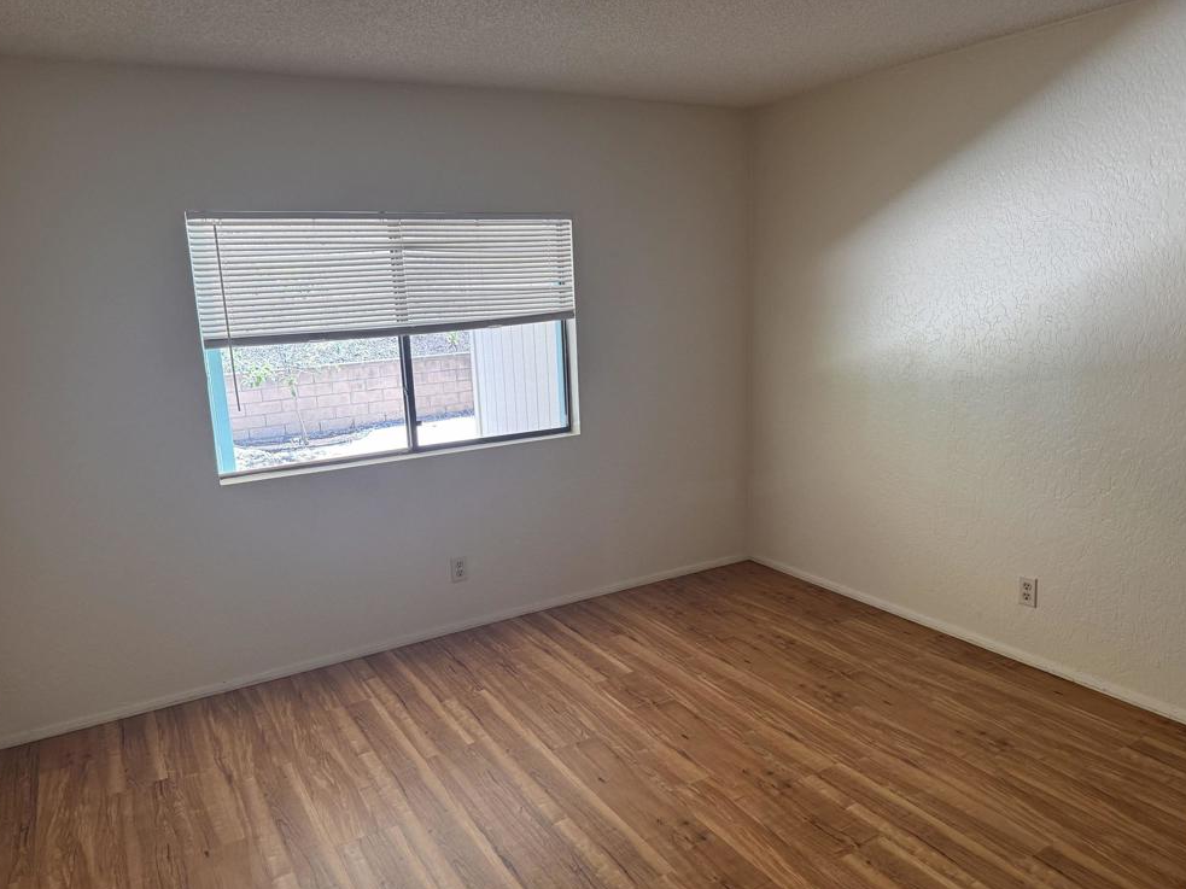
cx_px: 580
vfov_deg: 54.9
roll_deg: +3.0
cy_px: 460
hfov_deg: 69.4
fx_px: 856
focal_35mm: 25
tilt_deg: -12.5
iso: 125
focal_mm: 6.76
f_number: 1.78
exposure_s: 1/121
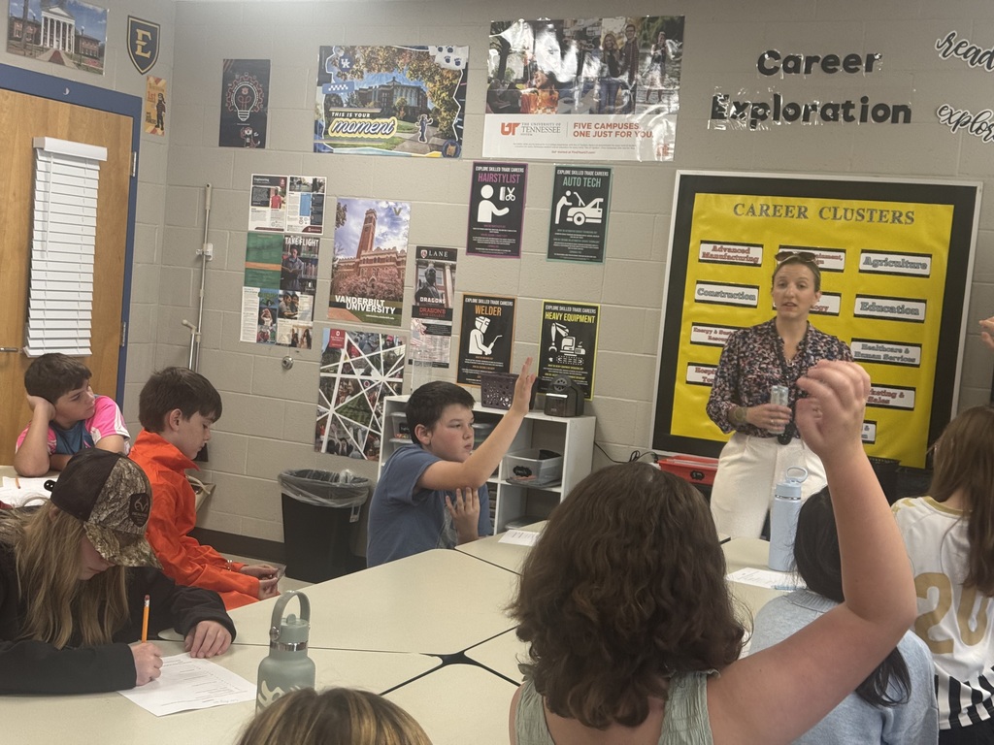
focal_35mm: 48
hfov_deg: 39.7
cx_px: 497
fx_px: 1378
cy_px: 372
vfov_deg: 30.3
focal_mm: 6.76
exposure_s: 1/60
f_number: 1.78
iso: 160
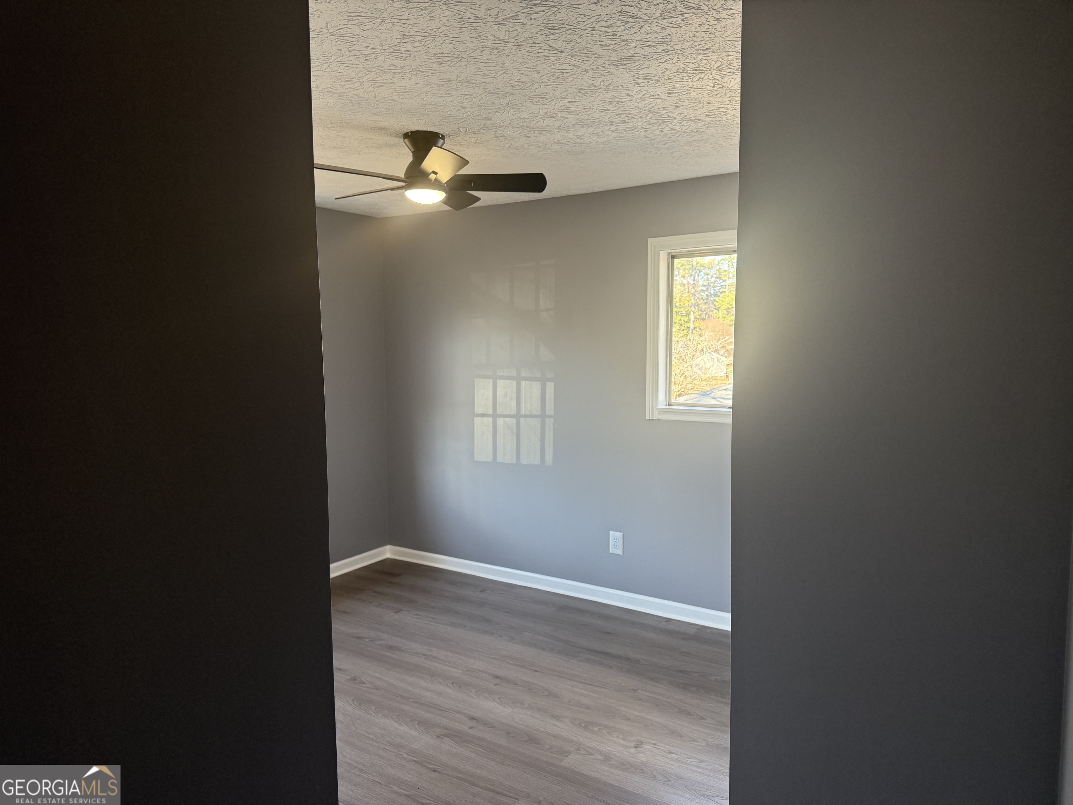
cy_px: 402
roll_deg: -0.2
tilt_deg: -4.5
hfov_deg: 71.6
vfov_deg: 56.8
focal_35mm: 24
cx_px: 536
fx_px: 744
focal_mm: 6.76
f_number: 1.78
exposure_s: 1/143
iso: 200
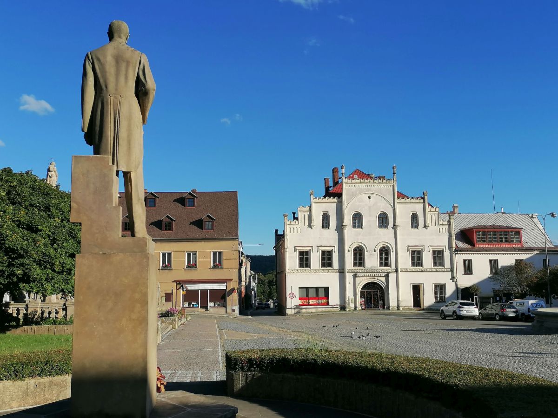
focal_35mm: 35
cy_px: 209
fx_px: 564
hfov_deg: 52.6
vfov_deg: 40.7
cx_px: 279
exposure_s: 1/1770
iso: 50
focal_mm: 4.75
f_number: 1.8
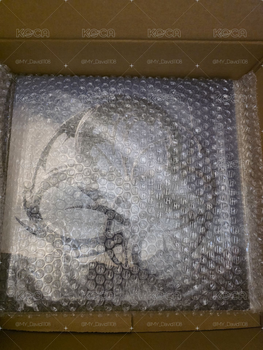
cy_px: 175
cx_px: 132
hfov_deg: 58.9
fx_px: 233
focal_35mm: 23
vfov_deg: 73.9
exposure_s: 1/120
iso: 2000
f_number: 1.7
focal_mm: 6.3
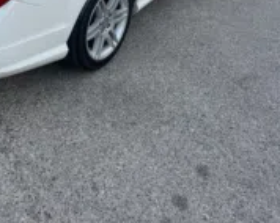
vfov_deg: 24.5
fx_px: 472
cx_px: 49
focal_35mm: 57
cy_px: -35
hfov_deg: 32.0
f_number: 1.5
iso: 50
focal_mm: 5.7
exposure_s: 1/353
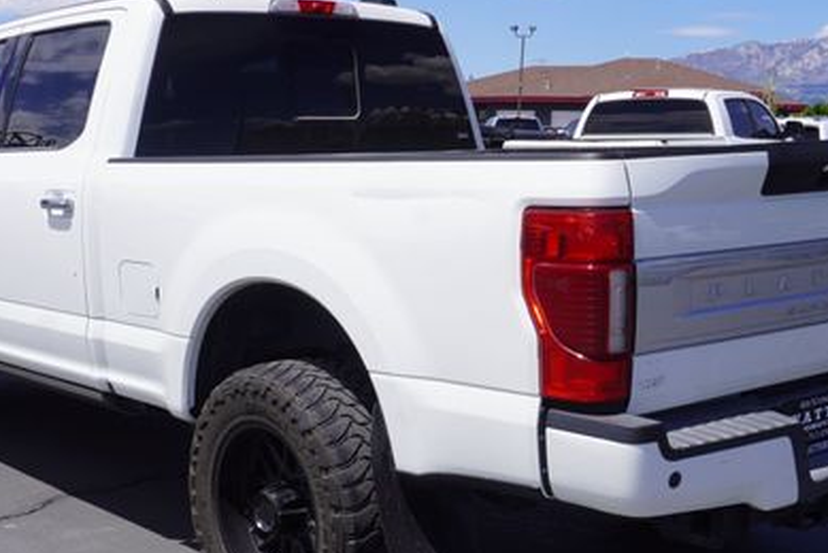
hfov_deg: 35.1
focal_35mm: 57
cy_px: 340
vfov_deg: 23.8
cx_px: 366
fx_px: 1308
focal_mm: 23
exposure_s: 1/200
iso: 100
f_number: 10
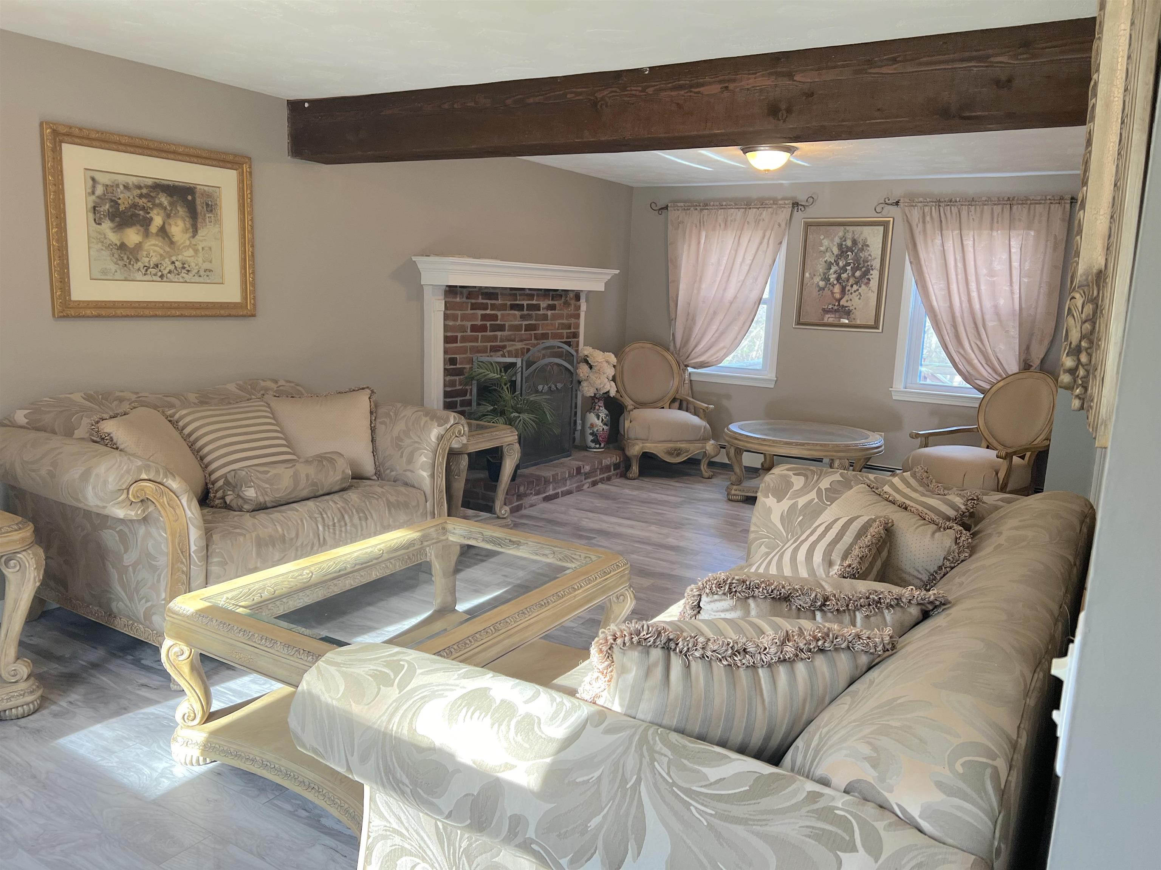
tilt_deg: -10.2
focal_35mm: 26
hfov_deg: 67.3
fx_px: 872
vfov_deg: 53.1
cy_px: 435
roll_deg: -2.1
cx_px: 580
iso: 125
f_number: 1.5
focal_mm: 5.7
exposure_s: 1/120
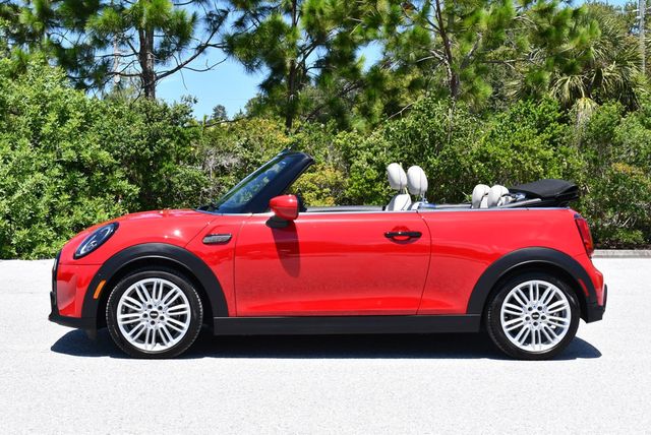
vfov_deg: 22.7
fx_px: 1086
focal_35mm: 60
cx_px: 326
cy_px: 218
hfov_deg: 33.4
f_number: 8
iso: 180
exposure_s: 1/250
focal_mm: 30
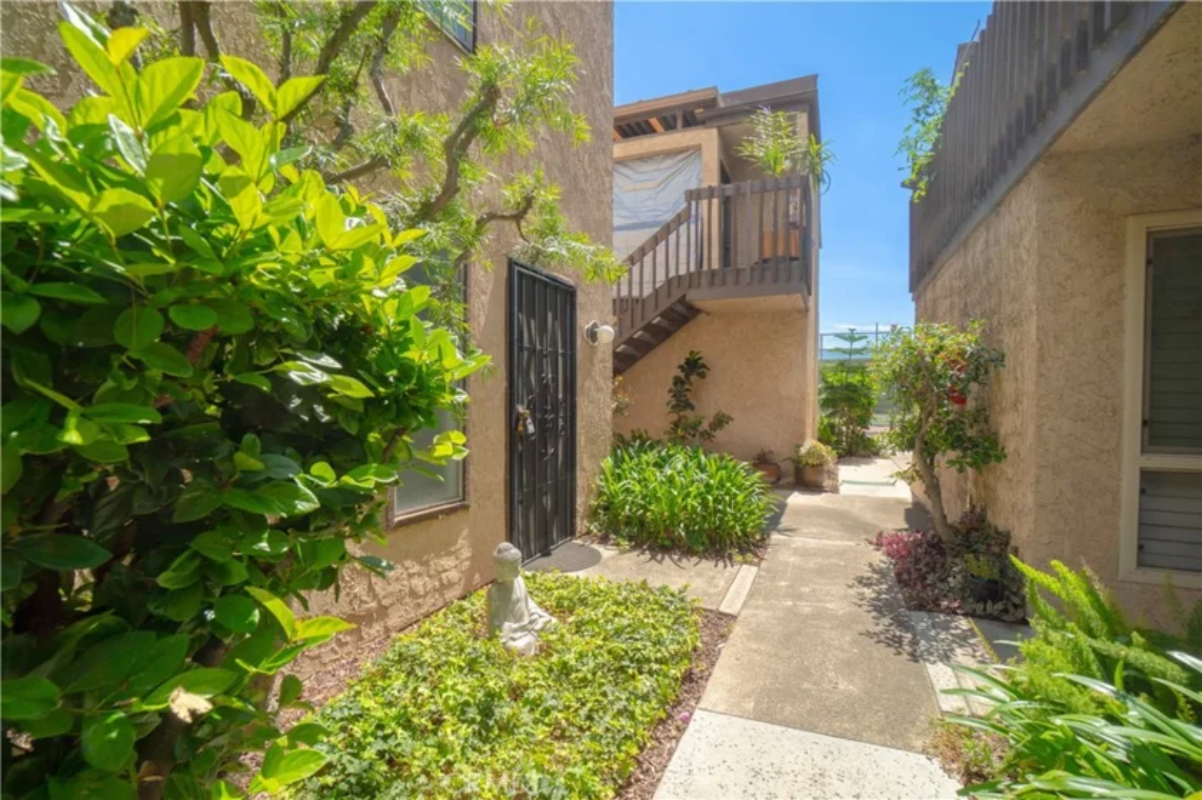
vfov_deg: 77.3
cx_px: 601
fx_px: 501
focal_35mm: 15
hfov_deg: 100.4
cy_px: 400
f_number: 7.1
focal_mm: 10
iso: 100
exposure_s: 1/400
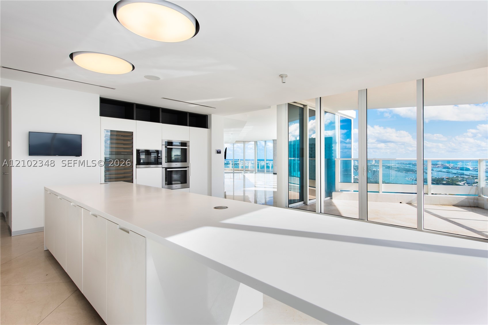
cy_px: 162
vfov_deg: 70.5
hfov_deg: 93.3
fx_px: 230
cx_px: 244
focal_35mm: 17
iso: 100
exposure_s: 1/50
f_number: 10
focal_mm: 17
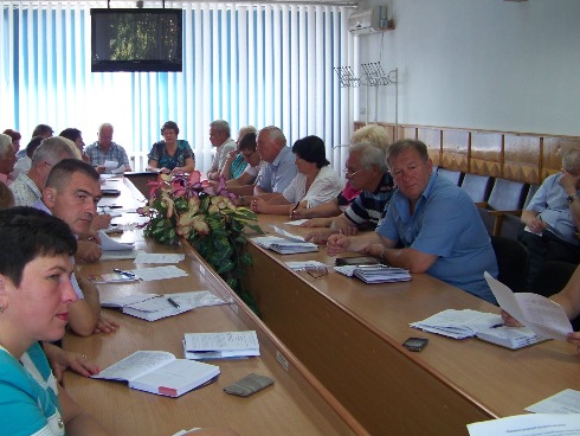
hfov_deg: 40.2
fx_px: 788
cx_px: 230
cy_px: 179
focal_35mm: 47
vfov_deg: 30.8
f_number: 2.8
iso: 100
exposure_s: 1/30
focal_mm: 5.85
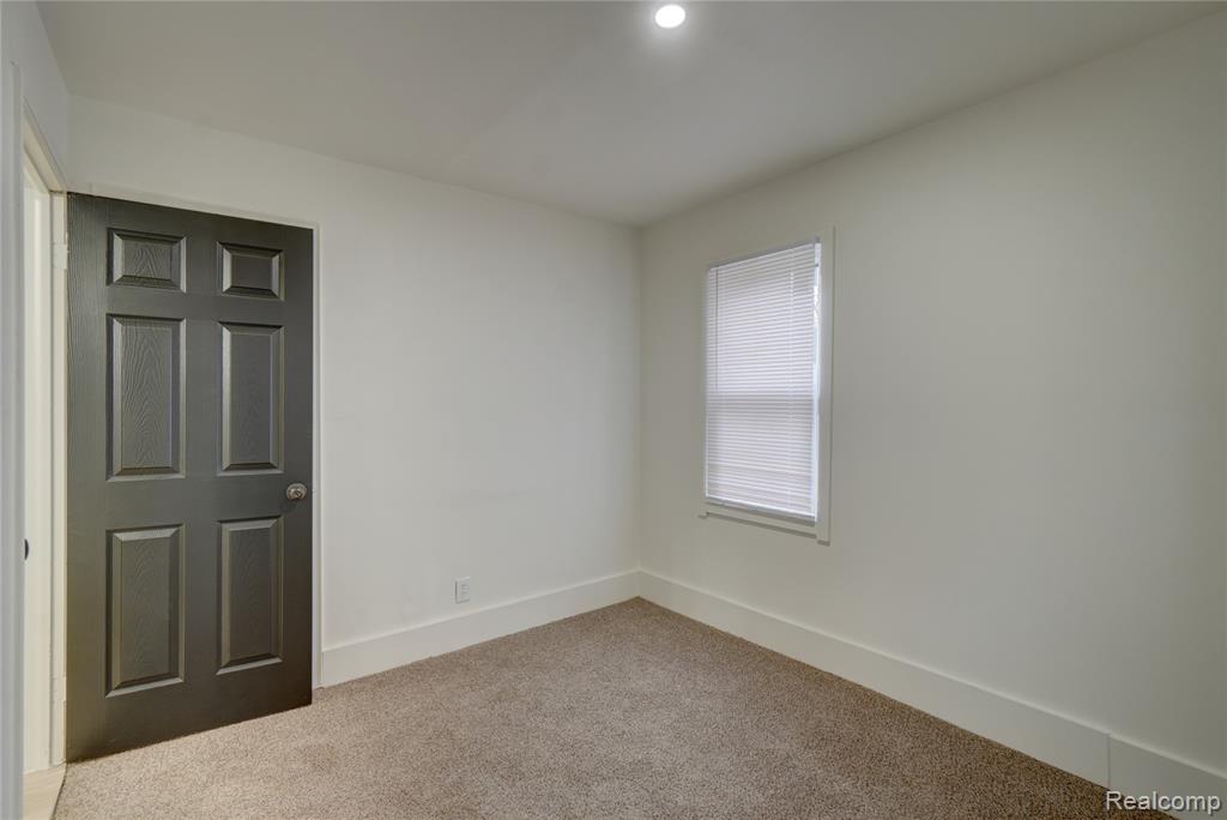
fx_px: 512
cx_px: 614
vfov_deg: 77.4
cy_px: 410
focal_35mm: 15
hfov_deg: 100.4
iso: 400
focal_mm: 10
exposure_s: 1/8
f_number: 8
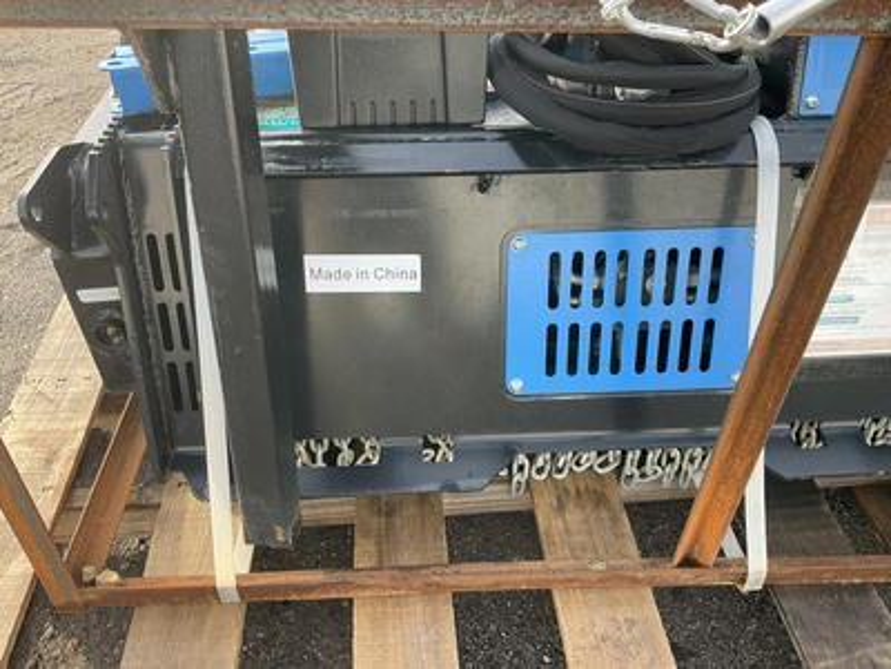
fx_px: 746
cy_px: 334
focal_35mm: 29
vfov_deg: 48.2
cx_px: 446
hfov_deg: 61.7
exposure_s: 1/122
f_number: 1.8
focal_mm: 3
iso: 20
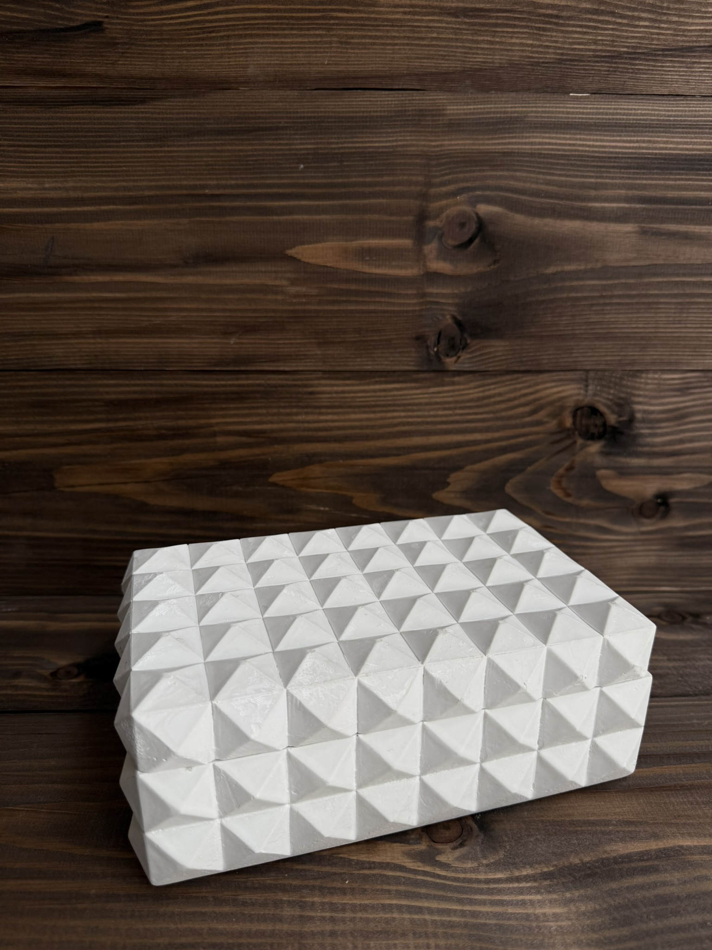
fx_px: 658
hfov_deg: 56.8
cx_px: 356
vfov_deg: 71.6
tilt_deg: -21.1
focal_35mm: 24
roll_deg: -0.9
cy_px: 475
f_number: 1.78
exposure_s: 1/121
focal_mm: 6.76
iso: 80
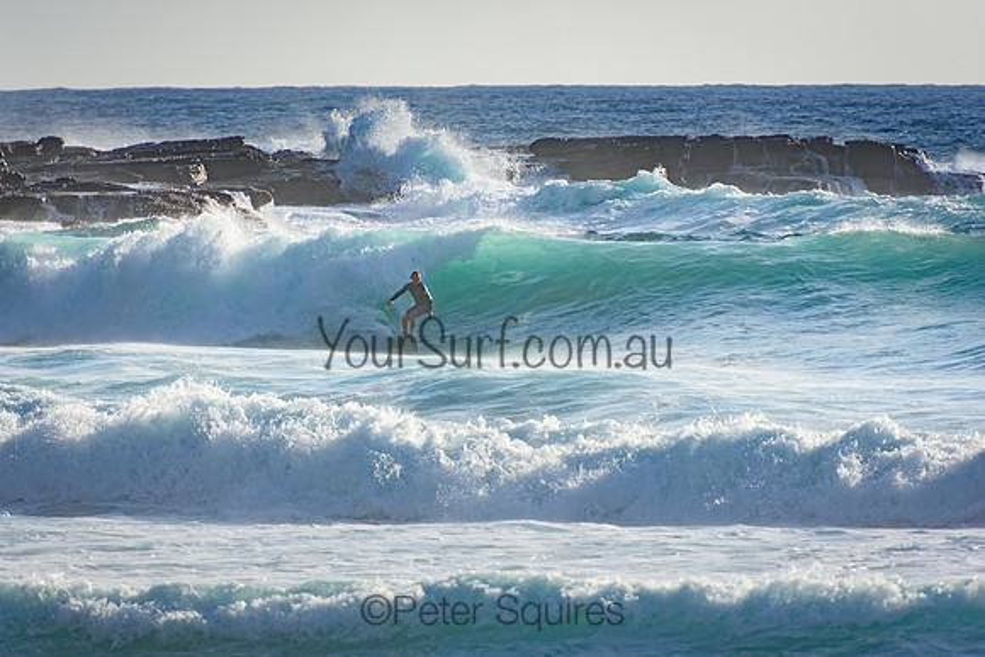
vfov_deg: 2.4
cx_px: 492
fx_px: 16009
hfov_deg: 3.5
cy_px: 328
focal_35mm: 585
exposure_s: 1/2000
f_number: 5.6
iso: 280
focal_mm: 390
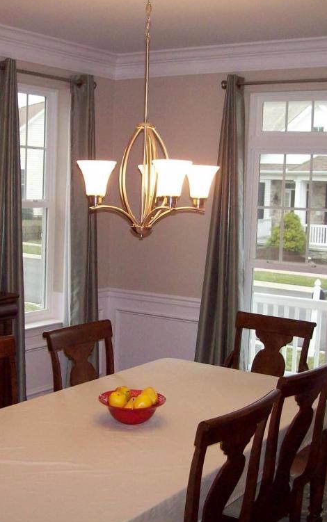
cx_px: 122
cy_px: 263
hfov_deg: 24.8
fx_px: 741
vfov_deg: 38.9
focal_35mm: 52
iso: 140
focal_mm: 6
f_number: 2.7
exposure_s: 1/64
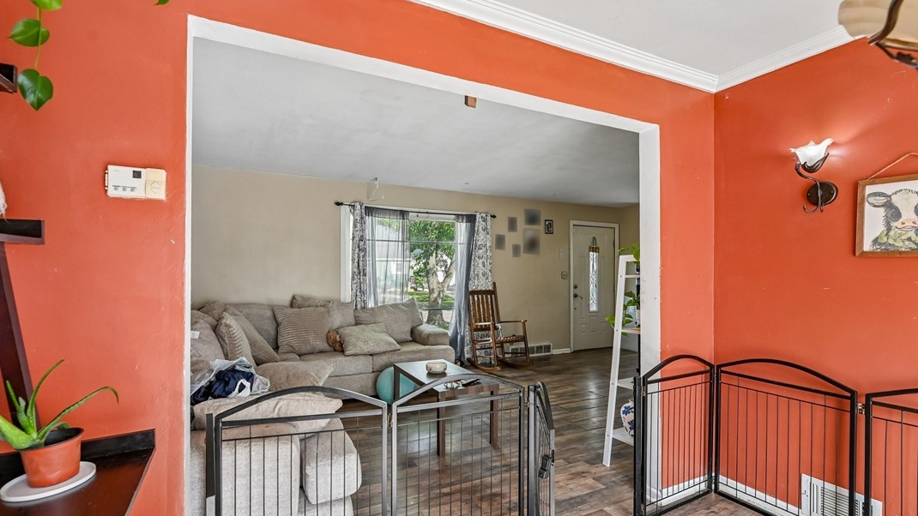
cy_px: 270
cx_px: 456
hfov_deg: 95.9
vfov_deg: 63.9
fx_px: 414
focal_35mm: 17
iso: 1000
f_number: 6.3
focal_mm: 16
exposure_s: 1/400
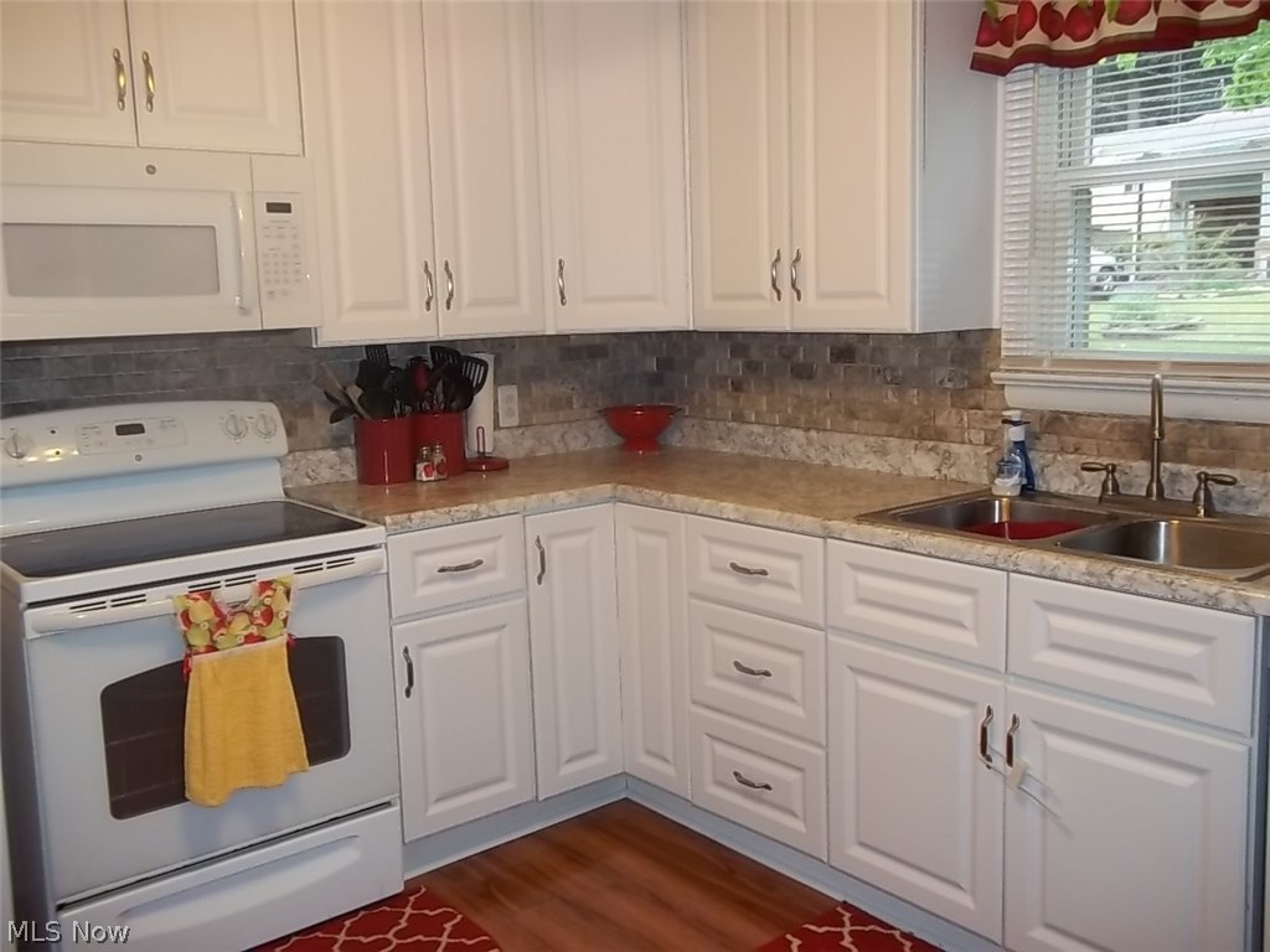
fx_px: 1174
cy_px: 476
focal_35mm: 32
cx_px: 635
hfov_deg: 56.8
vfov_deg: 44.2
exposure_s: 1/30
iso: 80
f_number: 2.9
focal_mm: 5.7
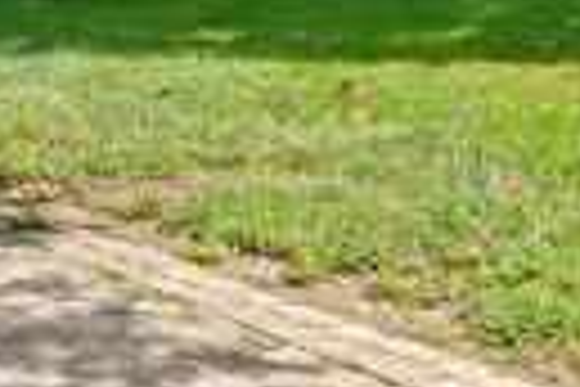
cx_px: -94
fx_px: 1498
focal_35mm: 93
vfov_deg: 14.3
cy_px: -68
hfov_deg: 20.6
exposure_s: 1/50
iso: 400
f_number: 11
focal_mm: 16
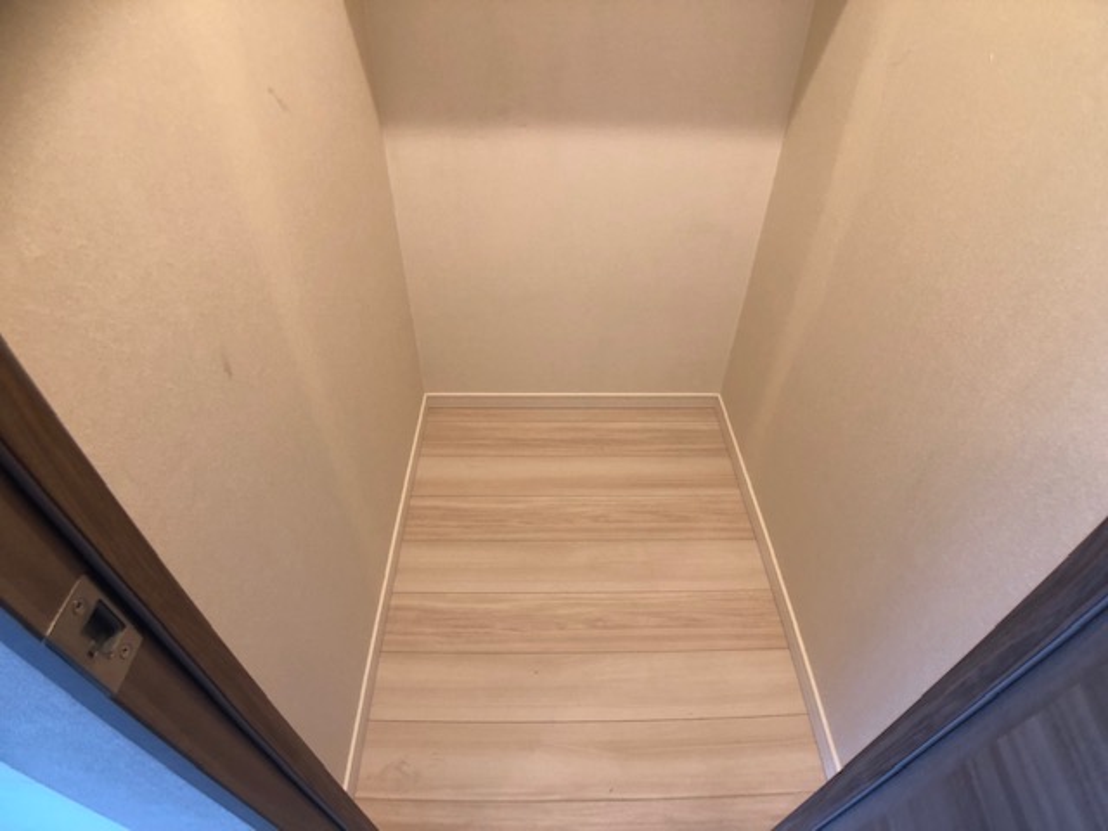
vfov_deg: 49.7
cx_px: 554
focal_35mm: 28
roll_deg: +1.2
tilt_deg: -41.5
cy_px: 416
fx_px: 896
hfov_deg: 63.4
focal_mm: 3.99
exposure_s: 1/17
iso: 40
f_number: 1.8
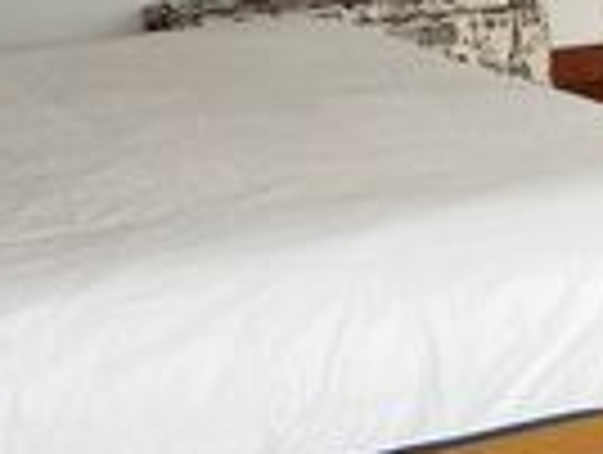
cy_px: 76
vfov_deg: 11.5
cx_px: 1087
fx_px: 2251
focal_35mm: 129
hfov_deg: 13.6
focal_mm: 5.1
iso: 100
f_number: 1.6
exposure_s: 1/121
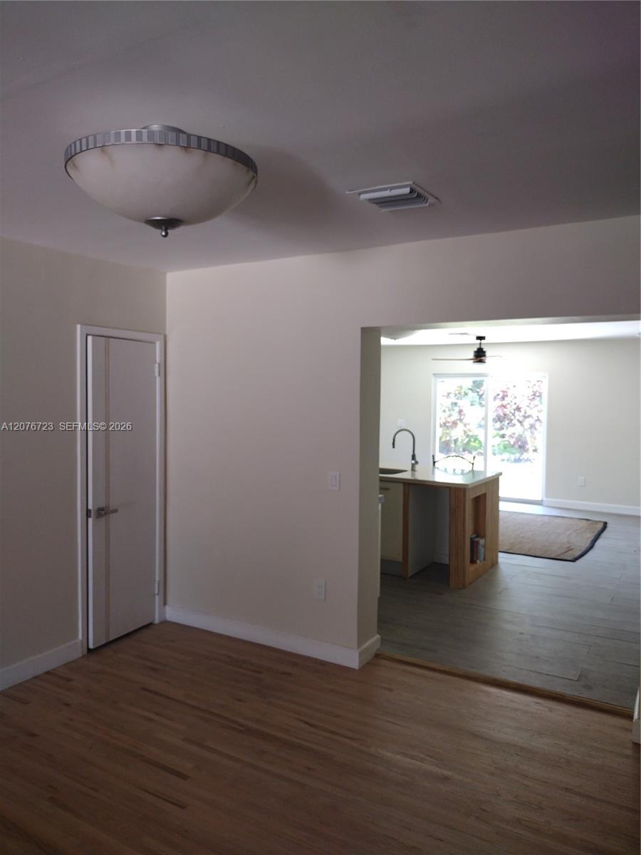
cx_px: 320
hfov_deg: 51.4
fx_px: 667
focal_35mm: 27
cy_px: 428
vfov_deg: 65.3
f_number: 1.7
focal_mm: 4.71
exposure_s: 1/60
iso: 166
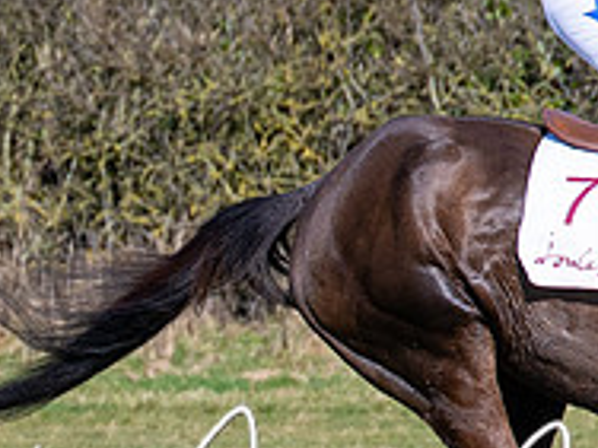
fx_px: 9588
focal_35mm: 555
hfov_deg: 3.6
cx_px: 51
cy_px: 383
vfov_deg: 2.7
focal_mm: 78
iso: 200
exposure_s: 1/5000
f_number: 2.8
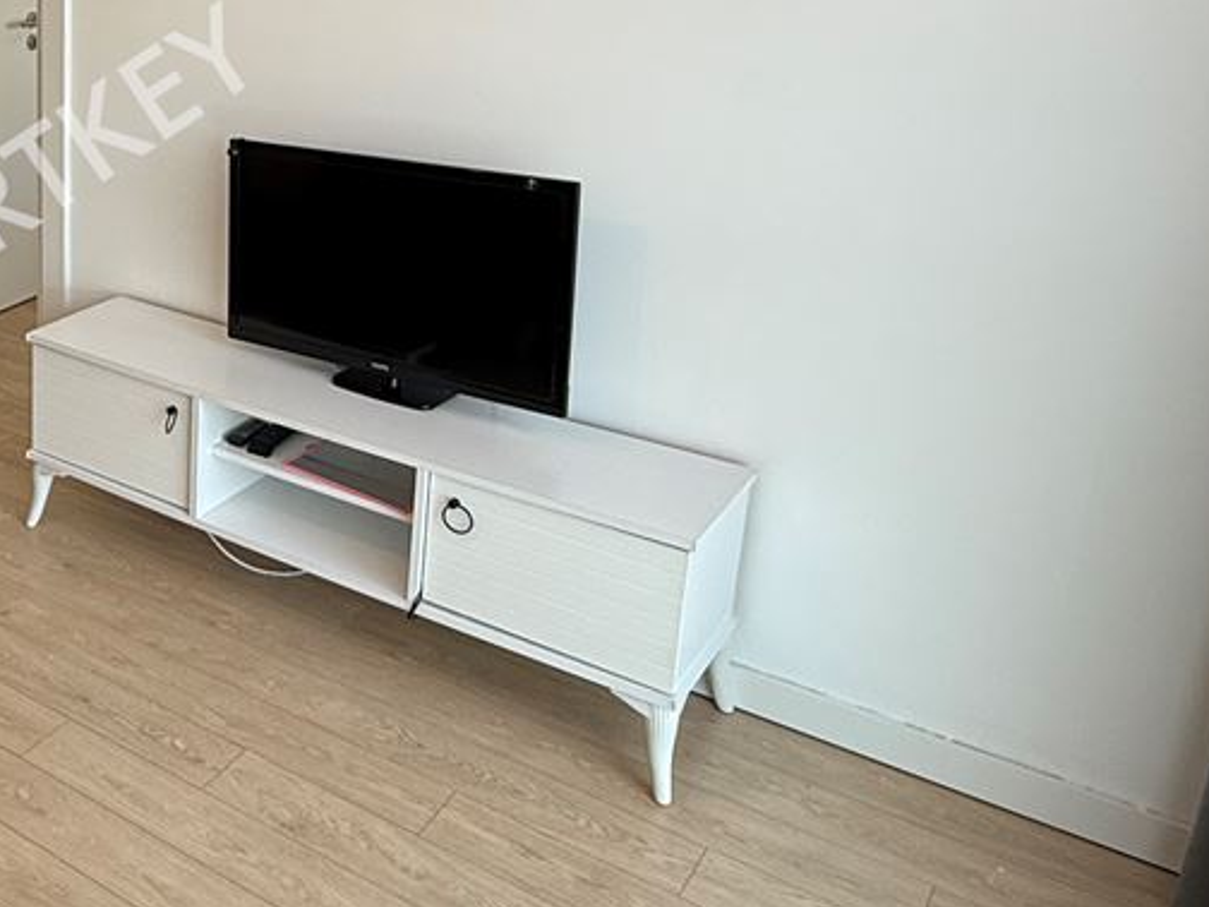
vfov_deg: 34.8
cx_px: 14
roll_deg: +0.0
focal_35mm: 40
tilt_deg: -14.0
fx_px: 1397
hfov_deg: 41.1
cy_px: 178
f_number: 2.2
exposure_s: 1/100
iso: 80
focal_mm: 2.22
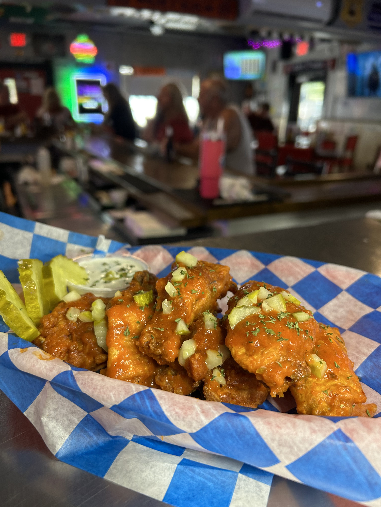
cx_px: 190
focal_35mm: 26
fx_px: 382
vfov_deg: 67.3
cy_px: 254
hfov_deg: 53.1
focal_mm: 5.7
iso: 64
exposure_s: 1/60
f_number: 1.5
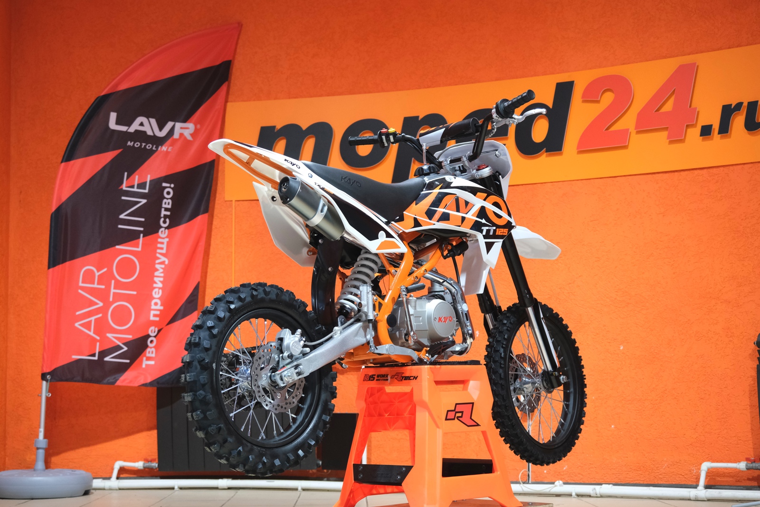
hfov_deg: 33.9
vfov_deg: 23.0
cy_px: 254
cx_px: 380
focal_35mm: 59
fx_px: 1246
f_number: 4
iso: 2000
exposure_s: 1/100
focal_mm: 39.3
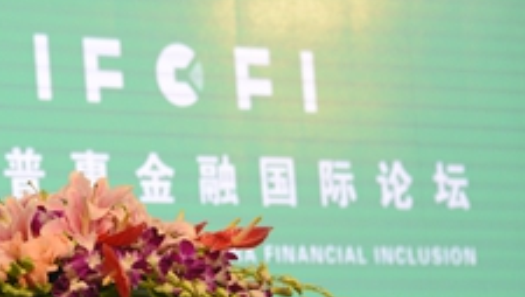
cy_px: 203
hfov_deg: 10.4
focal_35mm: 205
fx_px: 2856
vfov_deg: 5.9
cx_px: 19
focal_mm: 98
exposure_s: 1/125
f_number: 5.3
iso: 800
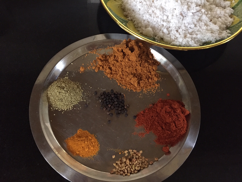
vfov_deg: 48.2
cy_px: 91
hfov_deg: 61.7
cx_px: 121
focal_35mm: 29
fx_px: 203
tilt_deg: -63.8
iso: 320
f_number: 2.2
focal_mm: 4.15
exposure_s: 1/17
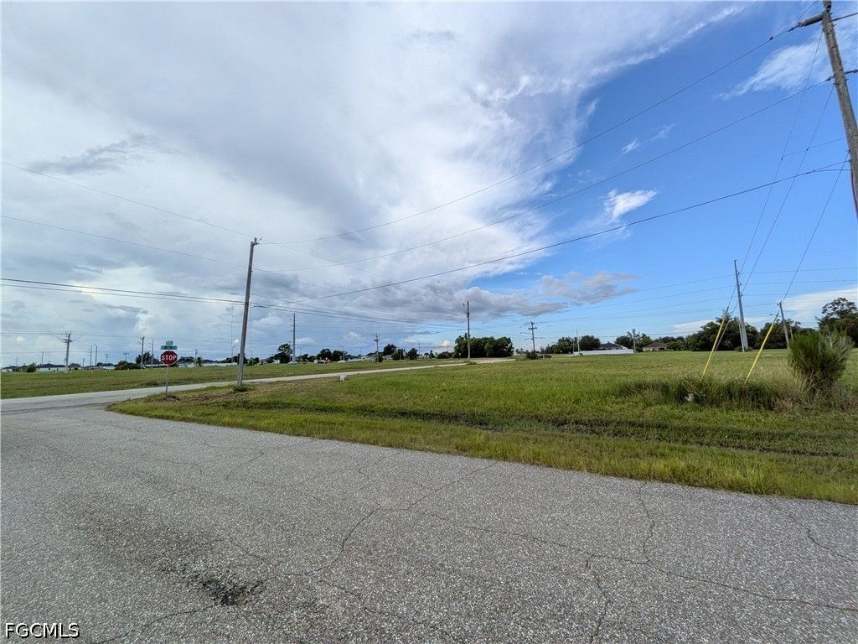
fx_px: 347
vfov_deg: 85.7
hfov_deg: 102.1
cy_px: 322
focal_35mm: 14
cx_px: 429
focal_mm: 1.85
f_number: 2.2
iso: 52
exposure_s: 1/1481
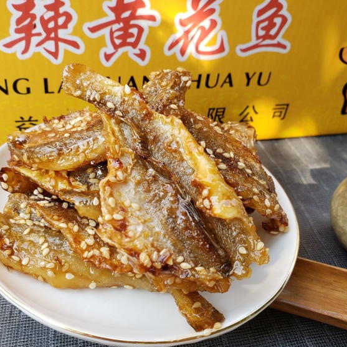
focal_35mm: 33
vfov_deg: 49.7
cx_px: 154
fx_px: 374
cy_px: 182
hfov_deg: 49.7
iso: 50
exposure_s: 1/157
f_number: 2.4
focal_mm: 4.3
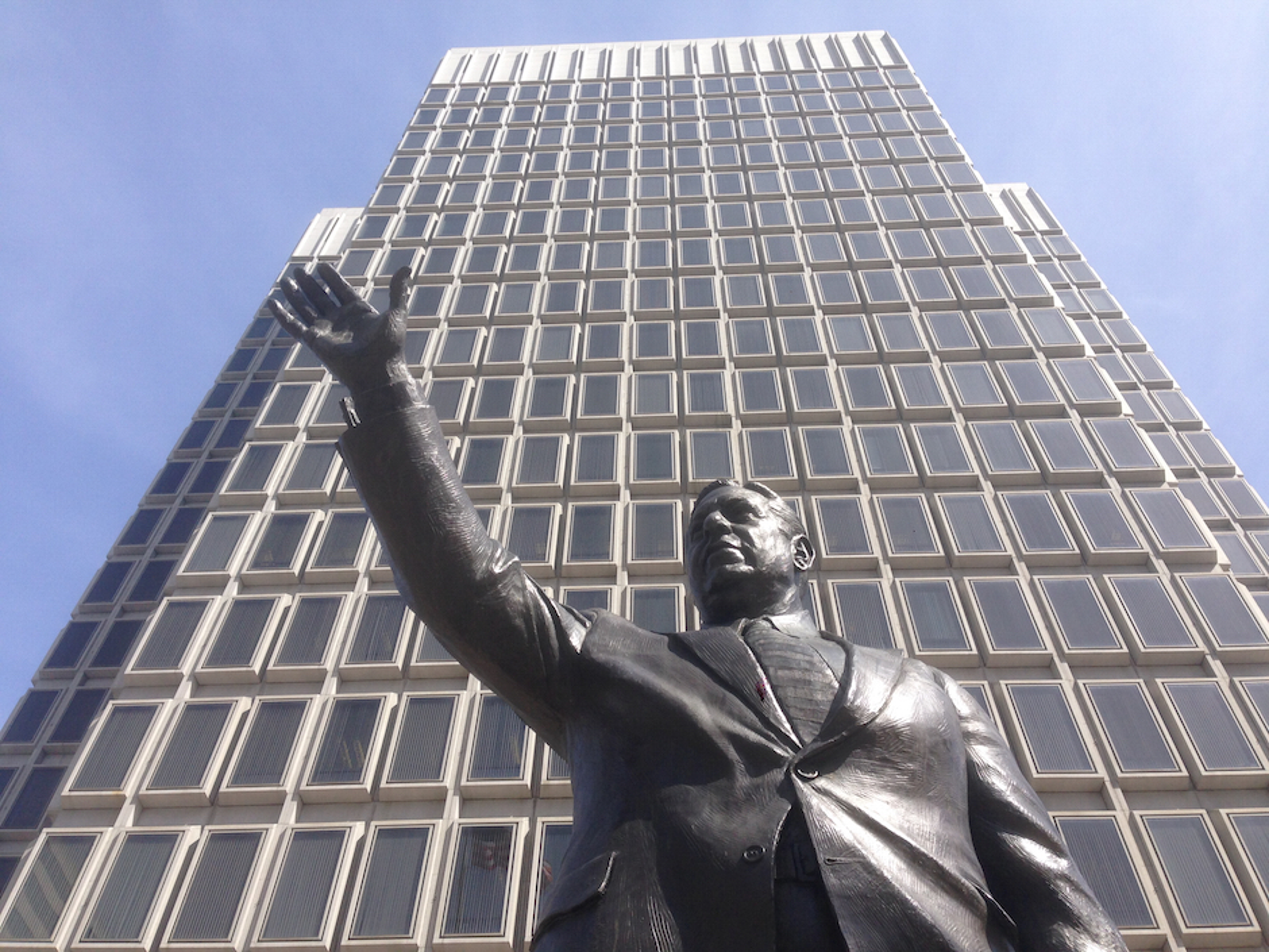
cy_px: 476
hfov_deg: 55.4
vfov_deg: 42.9
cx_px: 634
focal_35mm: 33
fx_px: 1210
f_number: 2.4
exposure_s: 1/1178
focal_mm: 4.12
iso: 50
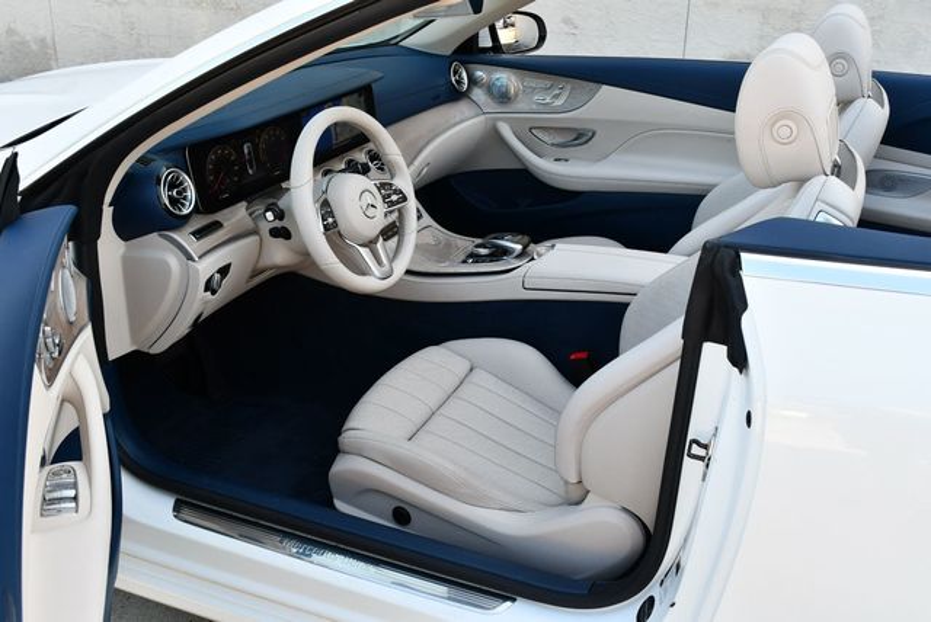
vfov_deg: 36.9
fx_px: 932
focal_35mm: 36
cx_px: 466
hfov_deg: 53.1
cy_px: 311
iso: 400
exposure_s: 1/250
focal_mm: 18
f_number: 5.6
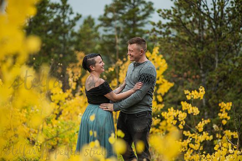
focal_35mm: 85
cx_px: 121
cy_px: 80
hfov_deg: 23.9
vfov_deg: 16.1
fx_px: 571
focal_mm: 85
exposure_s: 1/320
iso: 320
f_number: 2.2
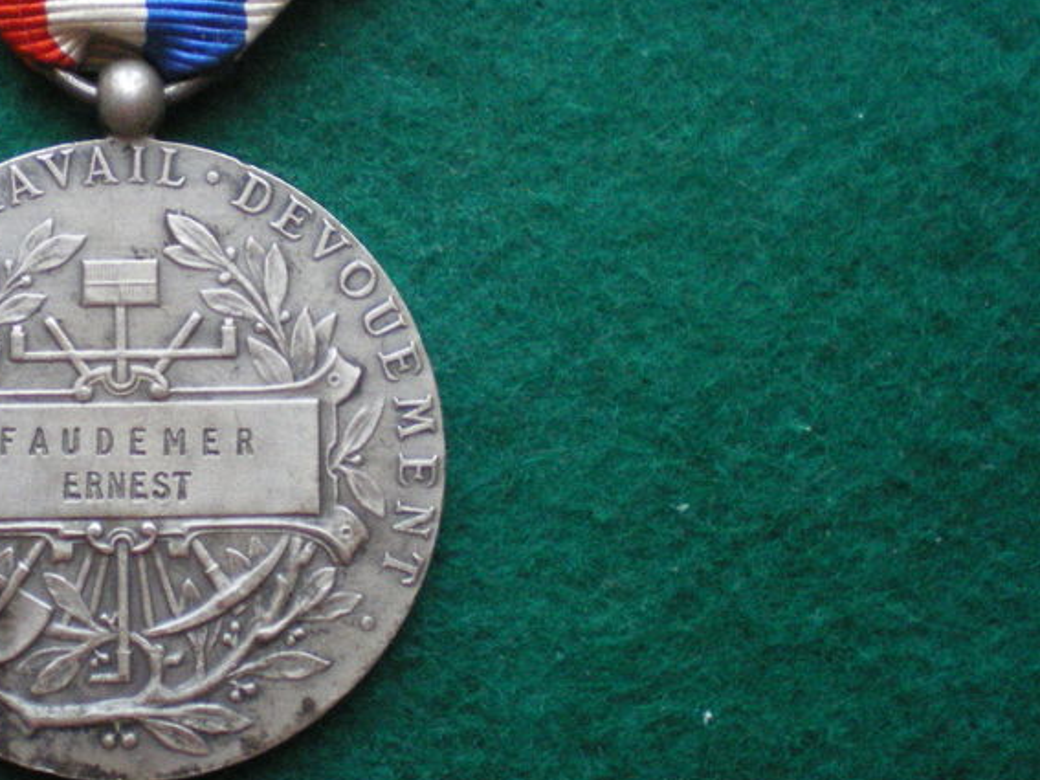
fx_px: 2013
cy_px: 277
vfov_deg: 21.9
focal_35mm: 67
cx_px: 127
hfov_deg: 28.0
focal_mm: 6.3
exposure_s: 1/40
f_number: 3.1
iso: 400
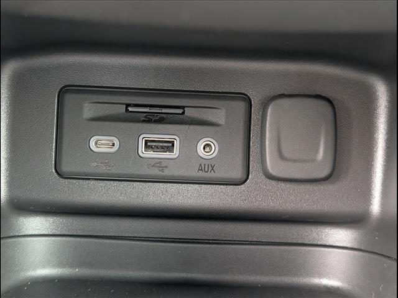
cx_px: 199
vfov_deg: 29.7
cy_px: 149
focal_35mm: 49
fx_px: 563
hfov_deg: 38.9
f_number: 1.68
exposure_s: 1/143
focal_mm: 6.9
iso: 1343
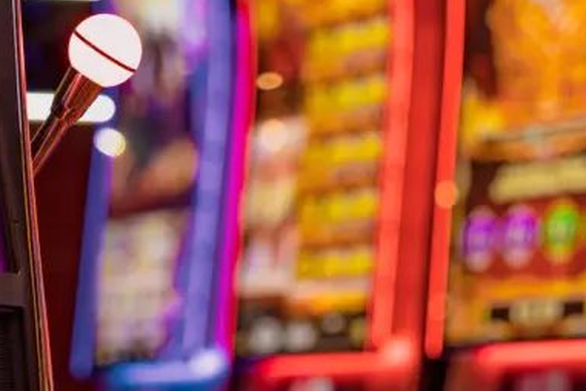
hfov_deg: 10.9
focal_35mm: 188
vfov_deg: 7.3
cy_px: 164
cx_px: 188
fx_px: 3060
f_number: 2.8
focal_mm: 70
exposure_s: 1/200
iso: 1000
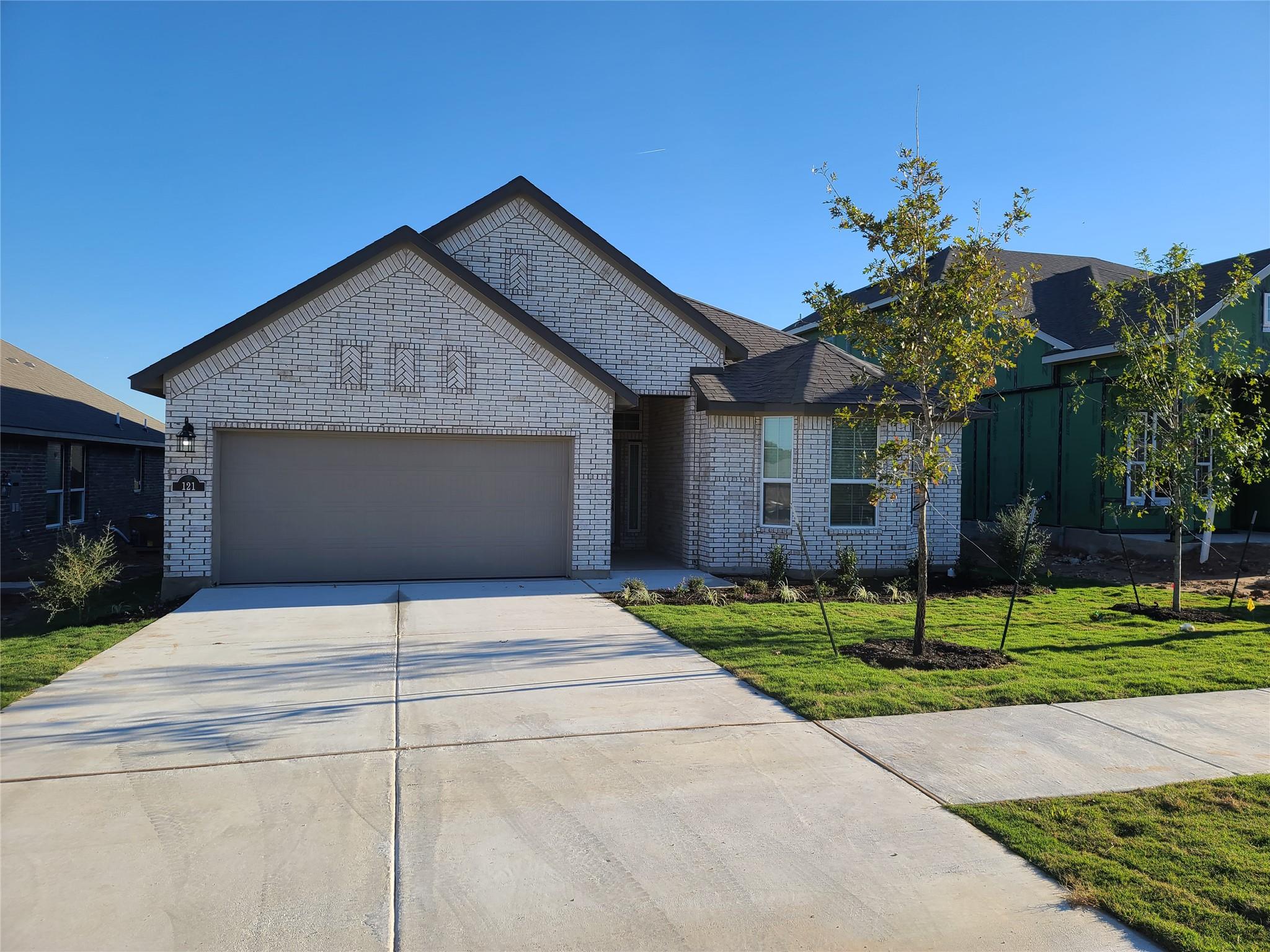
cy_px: 476
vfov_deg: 54.9
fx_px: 917
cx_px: 635
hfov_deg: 69.4
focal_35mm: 25
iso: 16
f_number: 1.8
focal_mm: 7
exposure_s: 1/657
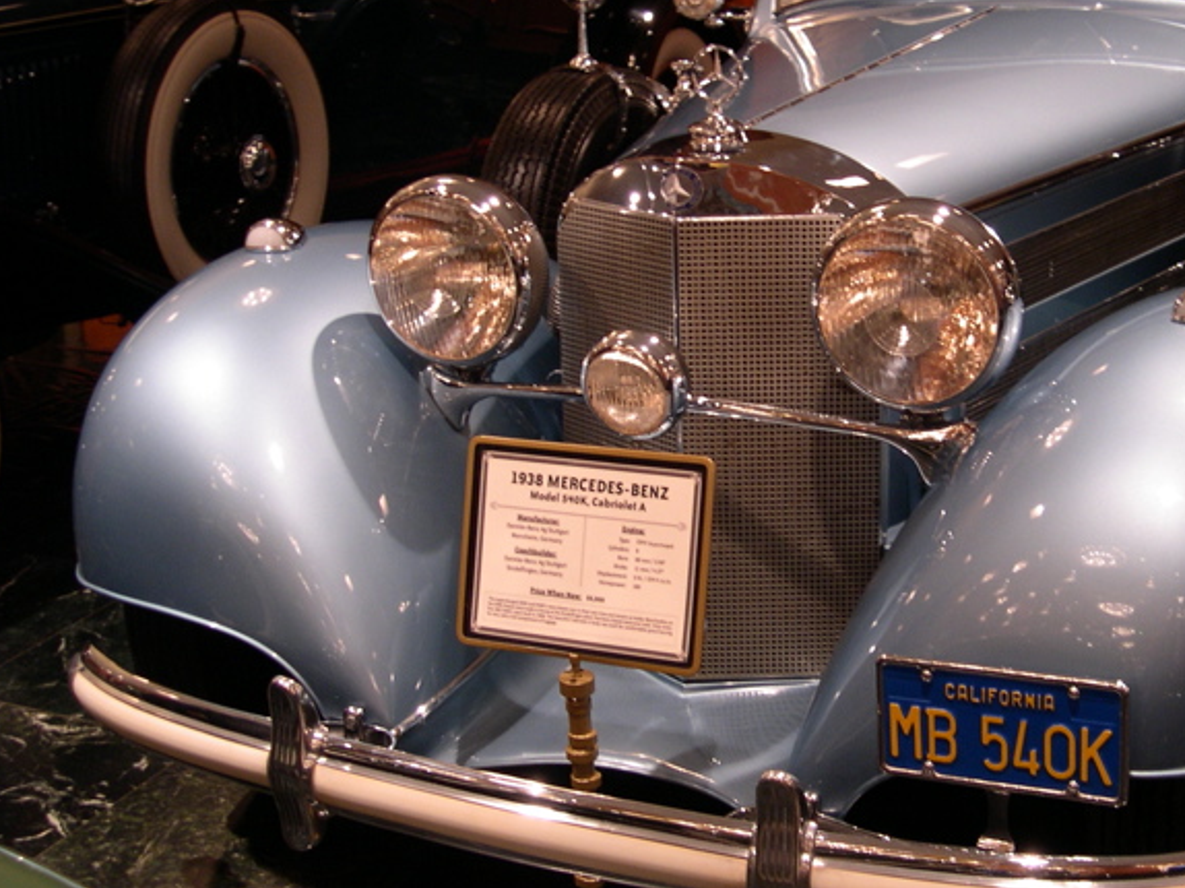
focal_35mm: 53
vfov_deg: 27.5
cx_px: 799
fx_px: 1814
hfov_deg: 35.8
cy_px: 361
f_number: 2.8
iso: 131
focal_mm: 8
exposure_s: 1/4.6
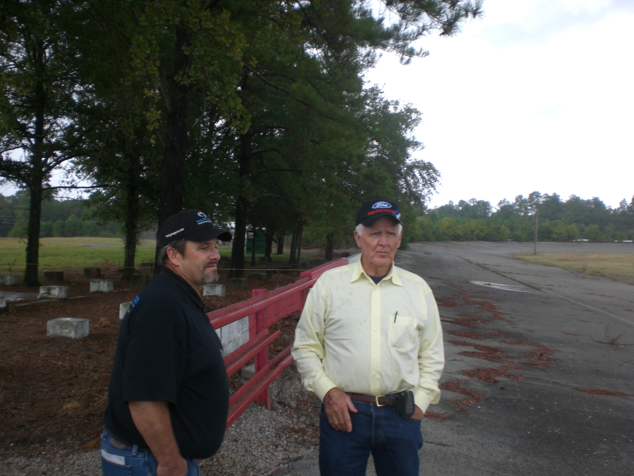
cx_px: 317
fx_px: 696
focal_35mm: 38
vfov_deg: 37.7
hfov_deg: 49.0
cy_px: 238
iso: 50
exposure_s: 1/125
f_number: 3.1
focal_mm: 6.3
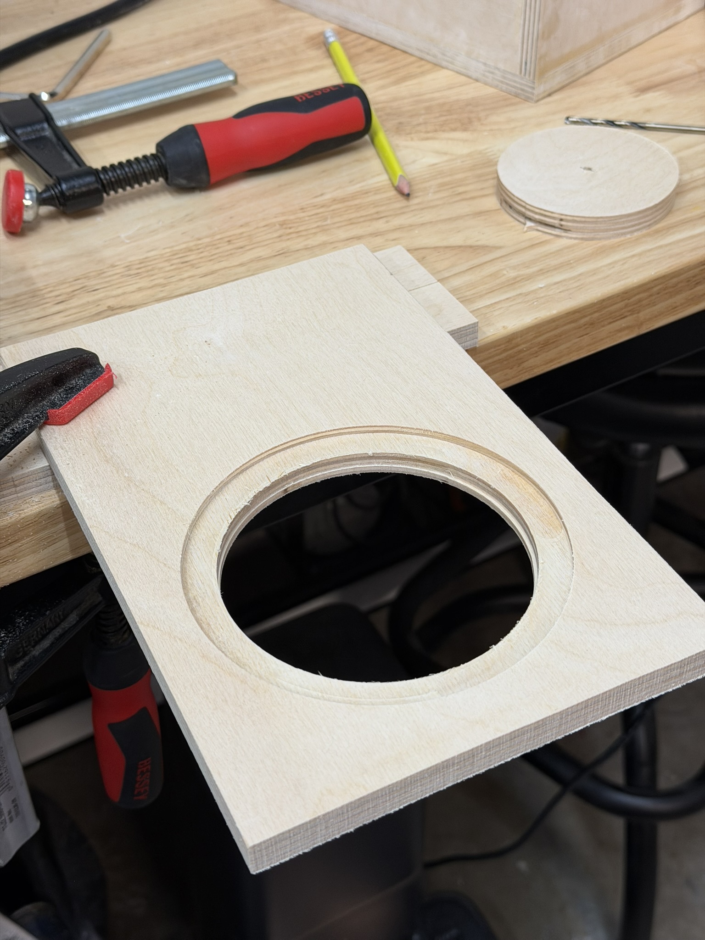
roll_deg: +1.7
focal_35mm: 48
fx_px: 1303
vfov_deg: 39.7
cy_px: 470
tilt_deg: -42.6
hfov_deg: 30.3
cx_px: 352
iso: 125
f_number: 1.78
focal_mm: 6.76
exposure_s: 1/60
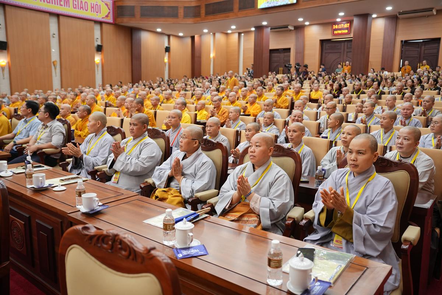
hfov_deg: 61.9
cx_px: 221
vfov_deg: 43.6
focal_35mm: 30
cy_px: 148
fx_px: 368
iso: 1600
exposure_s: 1/125
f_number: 3.2
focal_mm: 30
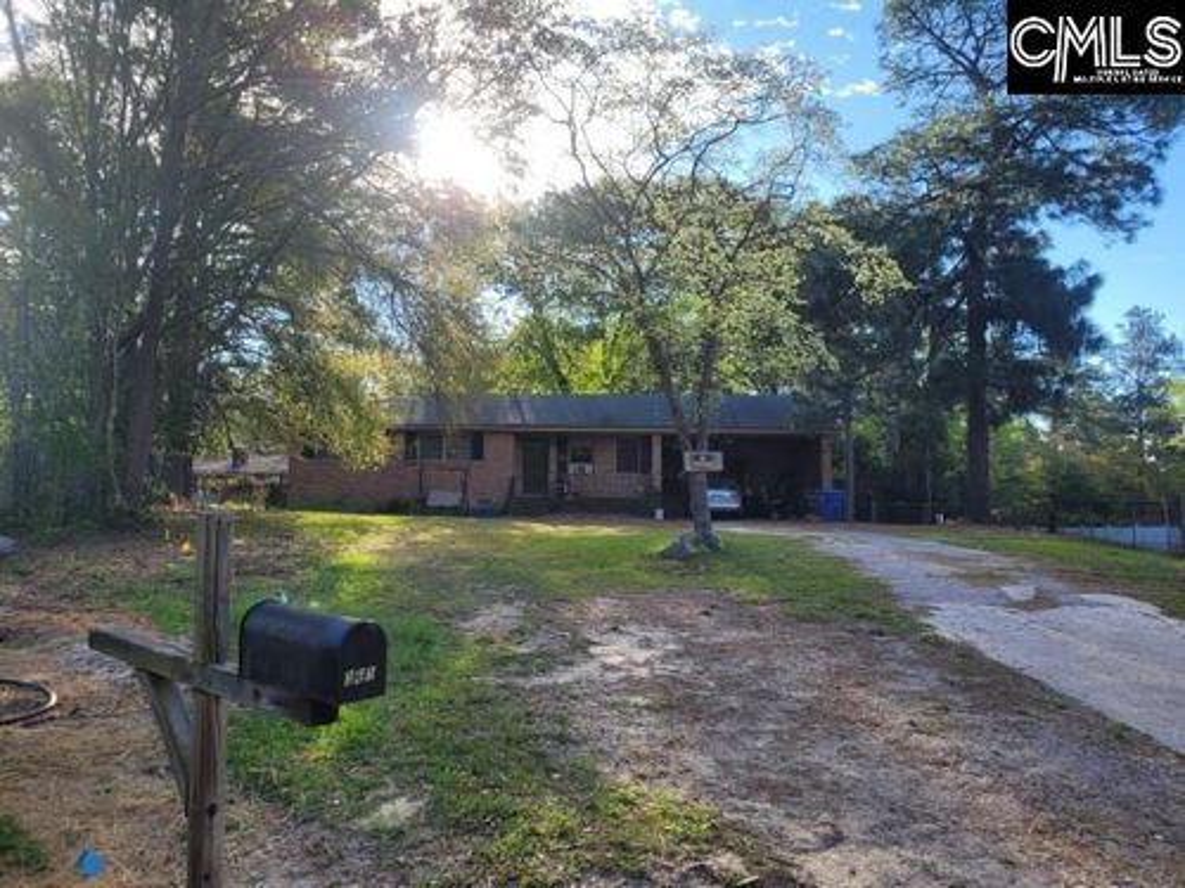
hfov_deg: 67.3
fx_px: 890
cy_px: 444
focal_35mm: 26
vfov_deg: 53.1
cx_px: 592
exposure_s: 1/845
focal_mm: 5.4
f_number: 1.8
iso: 40
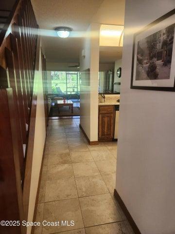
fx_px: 155
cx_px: 88
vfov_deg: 73.9
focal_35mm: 23
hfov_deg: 58.9
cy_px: 117
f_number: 1.8
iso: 200
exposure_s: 1/180
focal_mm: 5.4
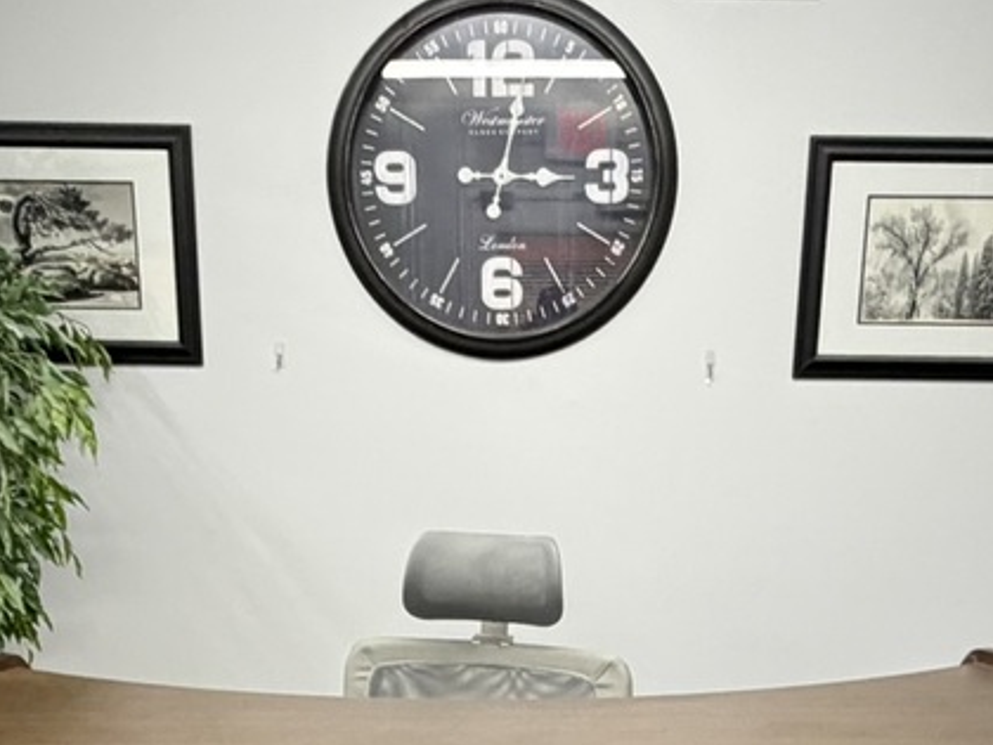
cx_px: 525
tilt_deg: -16.9
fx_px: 1377
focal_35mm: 48
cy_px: 740
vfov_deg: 28.5
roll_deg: +0.3
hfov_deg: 39.6
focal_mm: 2.22
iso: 320
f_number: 2.2
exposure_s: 1/60
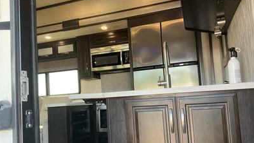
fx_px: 215
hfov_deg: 61.0
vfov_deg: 36.5
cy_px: 87
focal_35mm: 32
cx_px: 127
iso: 64
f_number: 1.8
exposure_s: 1/95
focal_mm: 3
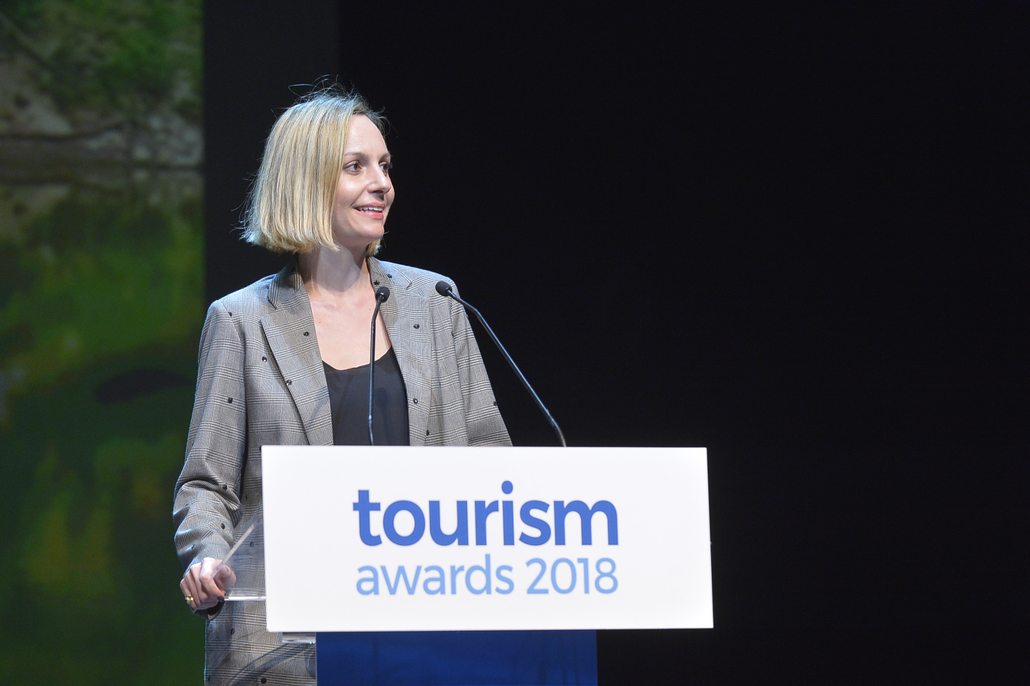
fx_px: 4432
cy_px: 343
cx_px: 515
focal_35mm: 155
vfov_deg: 8.8
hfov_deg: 13.3
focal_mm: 155
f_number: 4
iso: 3200
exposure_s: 1/400
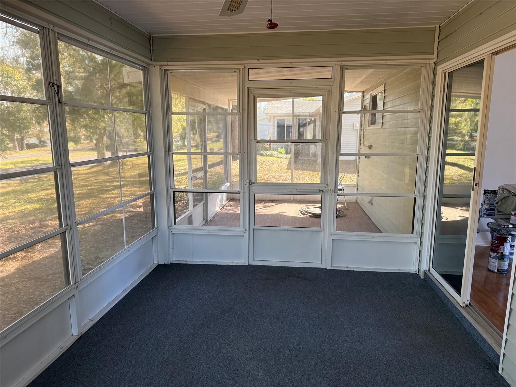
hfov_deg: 71.6
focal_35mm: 24
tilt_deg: -10.9
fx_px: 358
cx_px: 258
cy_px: 194
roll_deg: -0.1
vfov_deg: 56.8
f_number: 1.78
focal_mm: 6.76
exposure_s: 1/121
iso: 200
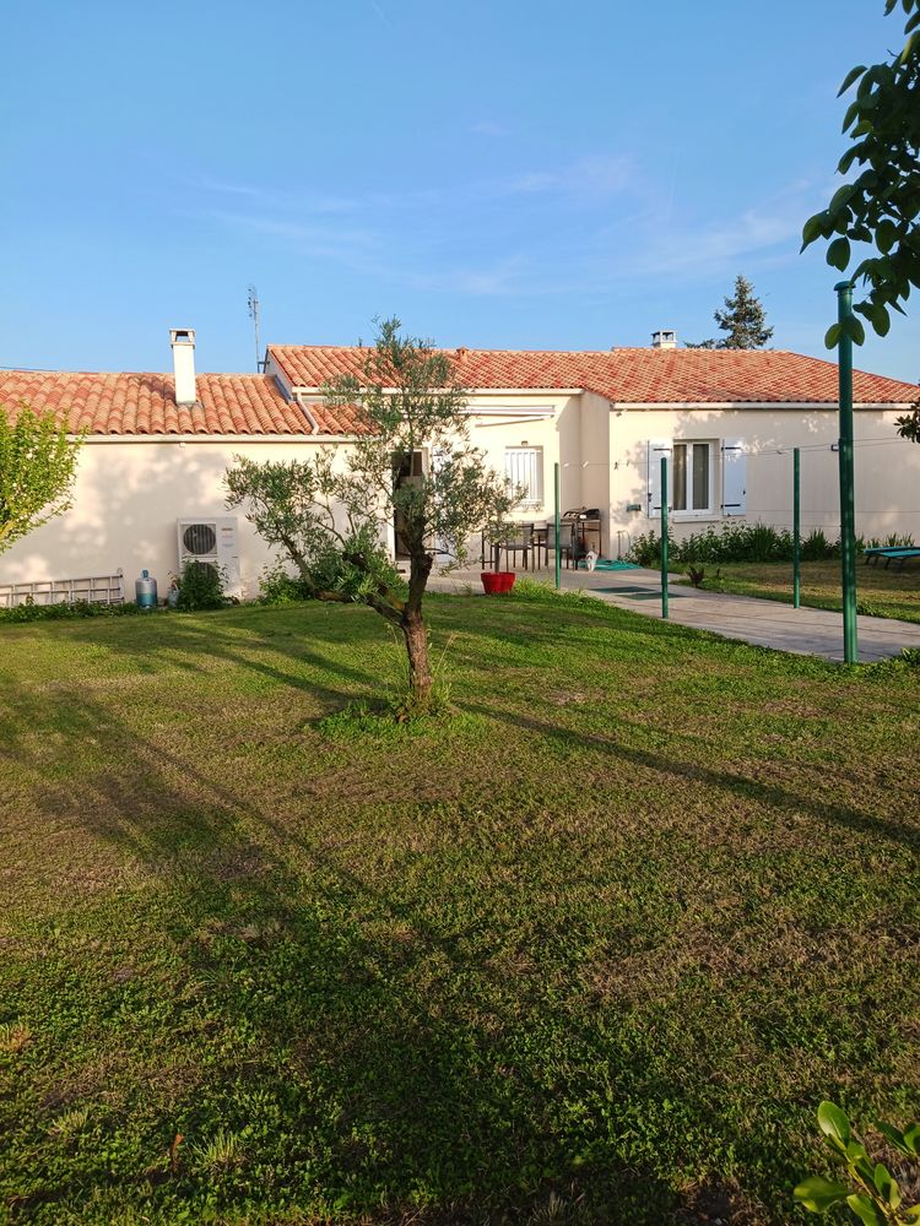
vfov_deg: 65.3
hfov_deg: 51.4
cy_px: 613
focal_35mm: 27
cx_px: 460
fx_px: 957
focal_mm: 4
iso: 20
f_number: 1.8
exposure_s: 1/148
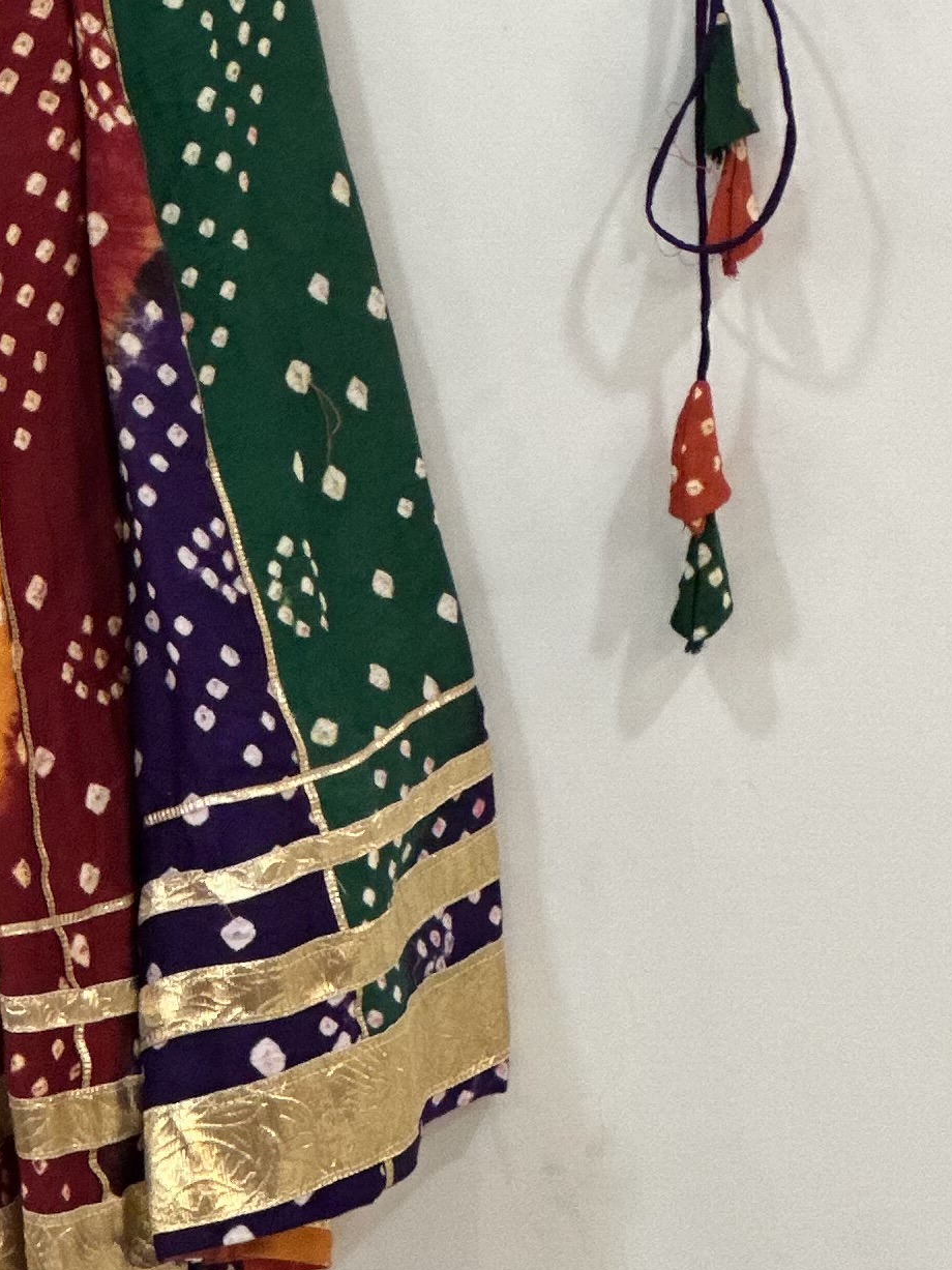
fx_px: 9279
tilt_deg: +0.2
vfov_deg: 7.8
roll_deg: -1.3
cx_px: -93
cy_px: -265
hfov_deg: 5.9
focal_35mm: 253
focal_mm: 9
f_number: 2.8
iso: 160
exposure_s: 1/33
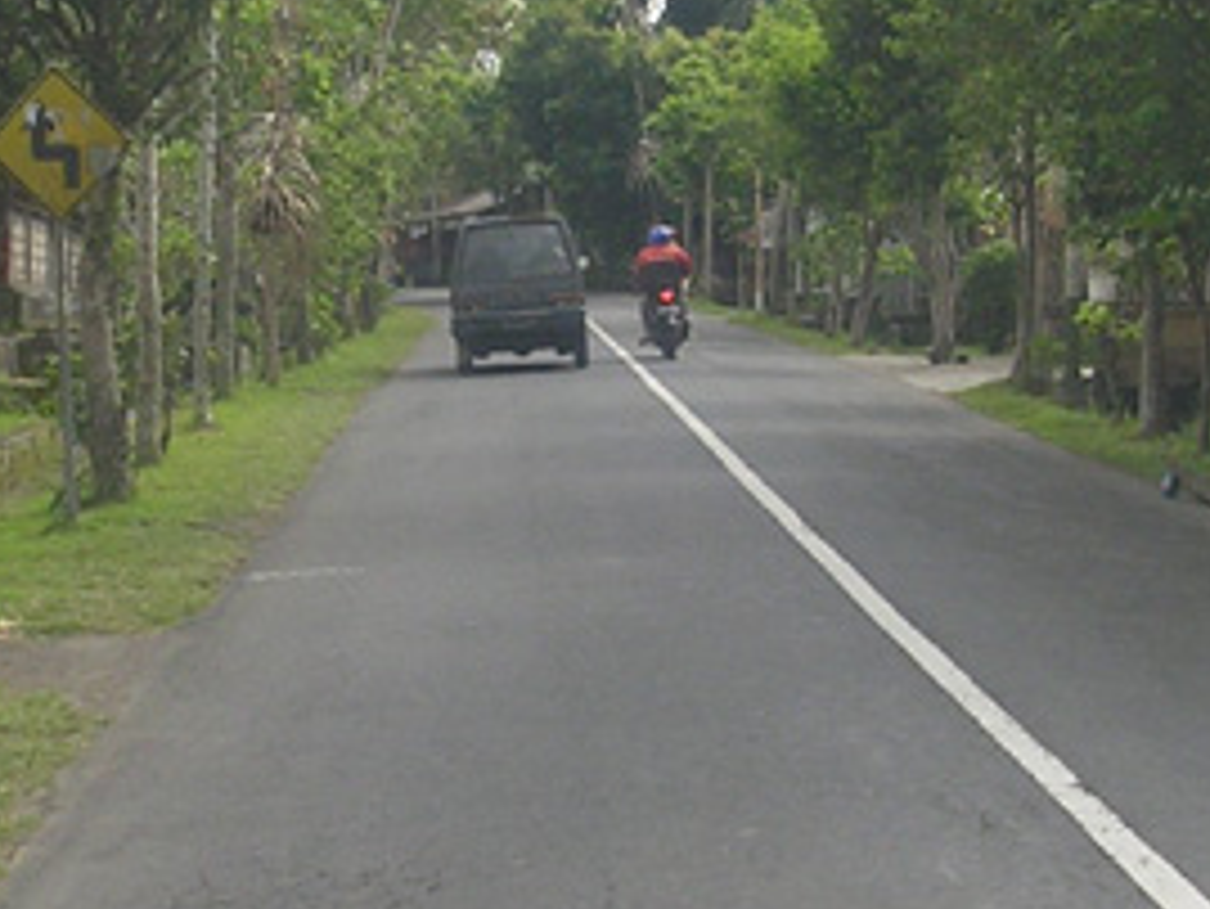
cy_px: 508
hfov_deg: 17.3
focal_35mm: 113
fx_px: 3952
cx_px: 369
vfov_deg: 13.1
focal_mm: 5.8
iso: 50
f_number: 2.8
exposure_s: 1/396
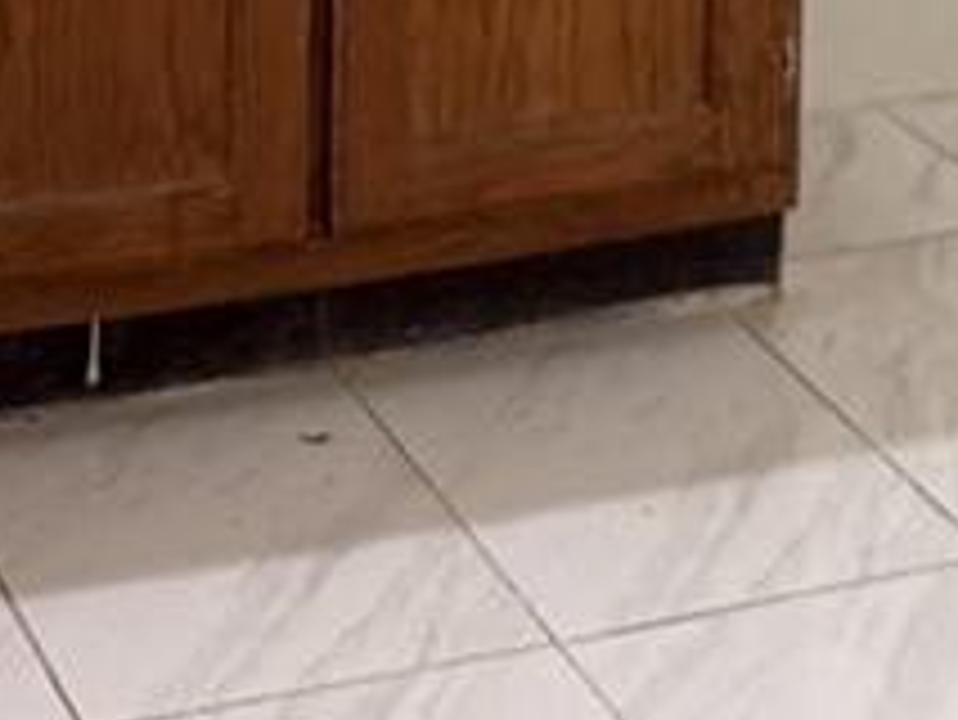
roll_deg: -0.5
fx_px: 4486
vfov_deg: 8.3
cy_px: -1134
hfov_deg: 11.8
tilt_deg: -1.6
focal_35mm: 162
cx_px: 1268
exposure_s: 1/60
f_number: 1.78
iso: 200
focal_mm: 6.76
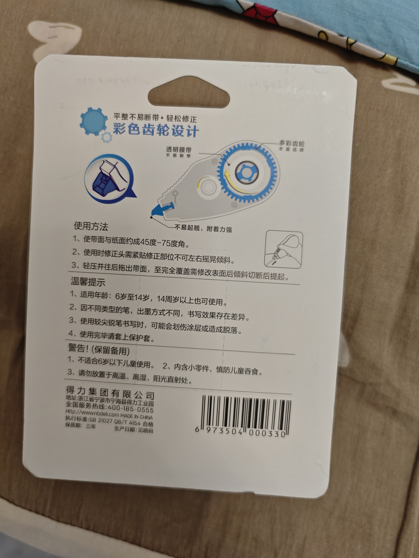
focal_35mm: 23
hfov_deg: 58.9
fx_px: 371
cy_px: 279
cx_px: 210
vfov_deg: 73.9
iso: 2000
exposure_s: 1/210
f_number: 1.63
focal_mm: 8.72
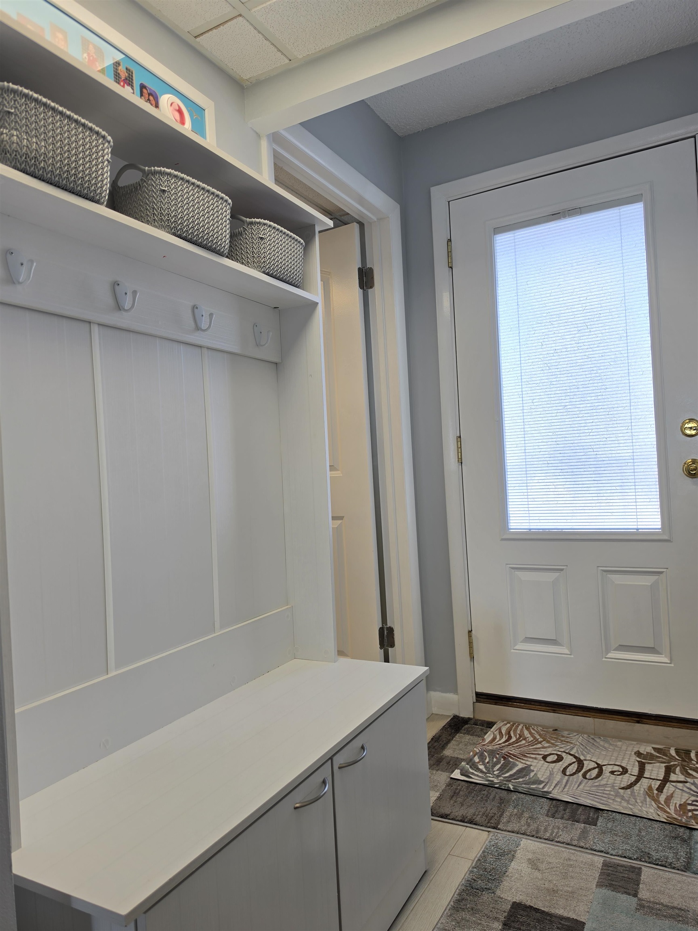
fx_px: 618
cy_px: 466
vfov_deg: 73.9
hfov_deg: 58.9
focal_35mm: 23
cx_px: 349
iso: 12
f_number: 1.4
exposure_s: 1/120
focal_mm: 6.5
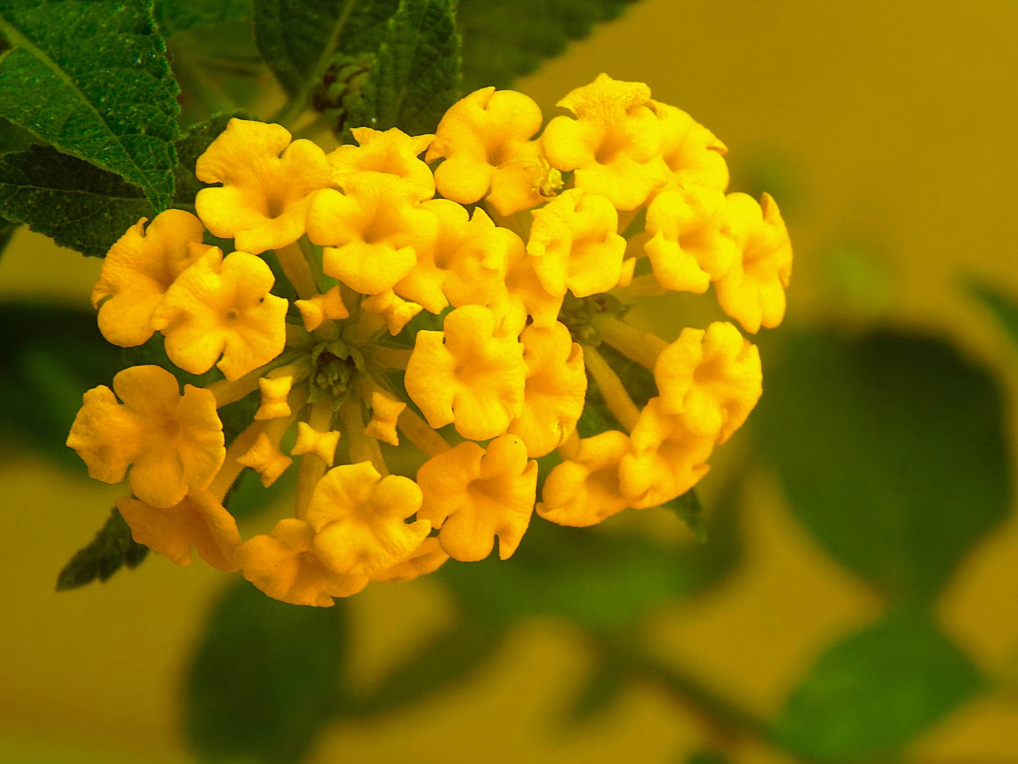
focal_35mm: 276
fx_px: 8116
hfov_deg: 7.2
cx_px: 596
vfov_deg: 5.4
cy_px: 448
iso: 125
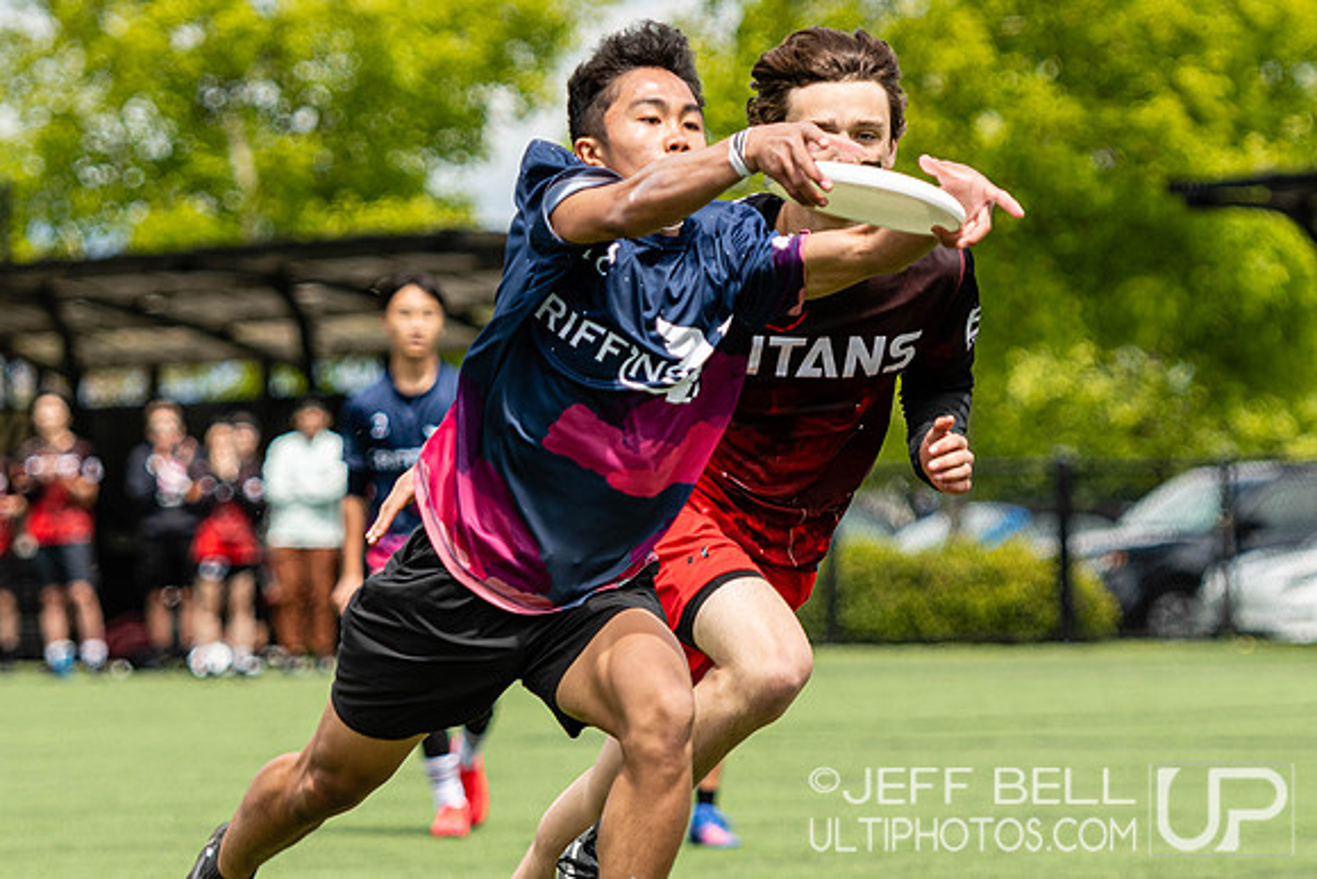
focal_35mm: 291
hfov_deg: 7.1
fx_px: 10632
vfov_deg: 4.7
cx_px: 778
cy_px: 362
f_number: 2.8
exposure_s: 1/1600
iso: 140
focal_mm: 120
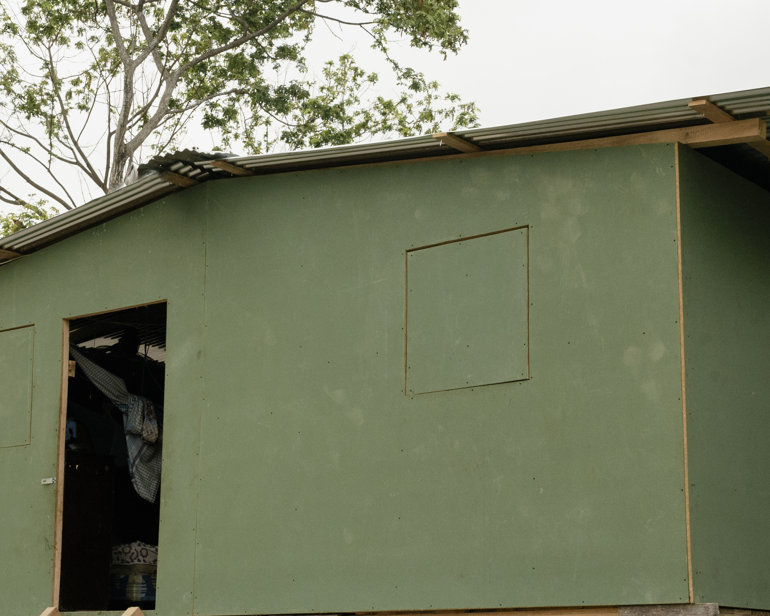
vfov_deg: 21.5
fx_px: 1618
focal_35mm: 71
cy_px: 331
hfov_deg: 26.8
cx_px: 408
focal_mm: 35
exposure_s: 1/640
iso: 1250
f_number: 10
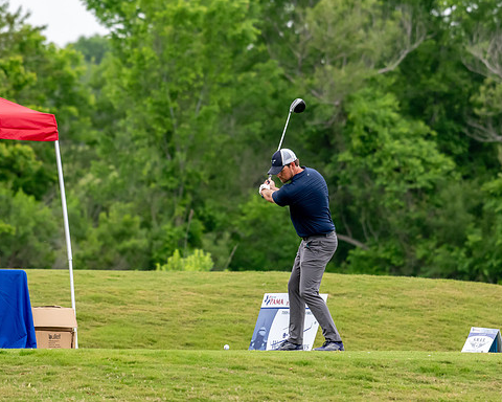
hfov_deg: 3.9
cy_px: 200
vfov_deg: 3.1
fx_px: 7325
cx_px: 272
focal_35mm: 493
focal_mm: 290
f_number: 5.6
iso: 2000
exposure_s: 1/2000
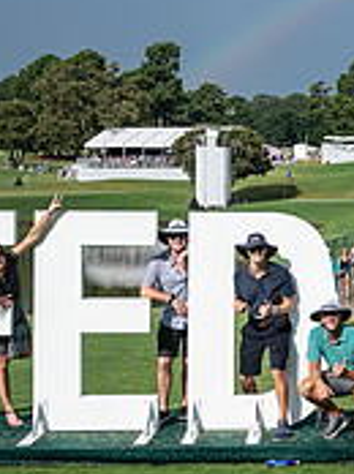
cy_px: 191
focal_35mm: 79
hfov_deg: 17.5
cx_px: 452
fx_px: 1080
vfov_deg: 24.7
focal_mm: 24
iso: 640
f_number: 7.1
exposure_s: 1/3200
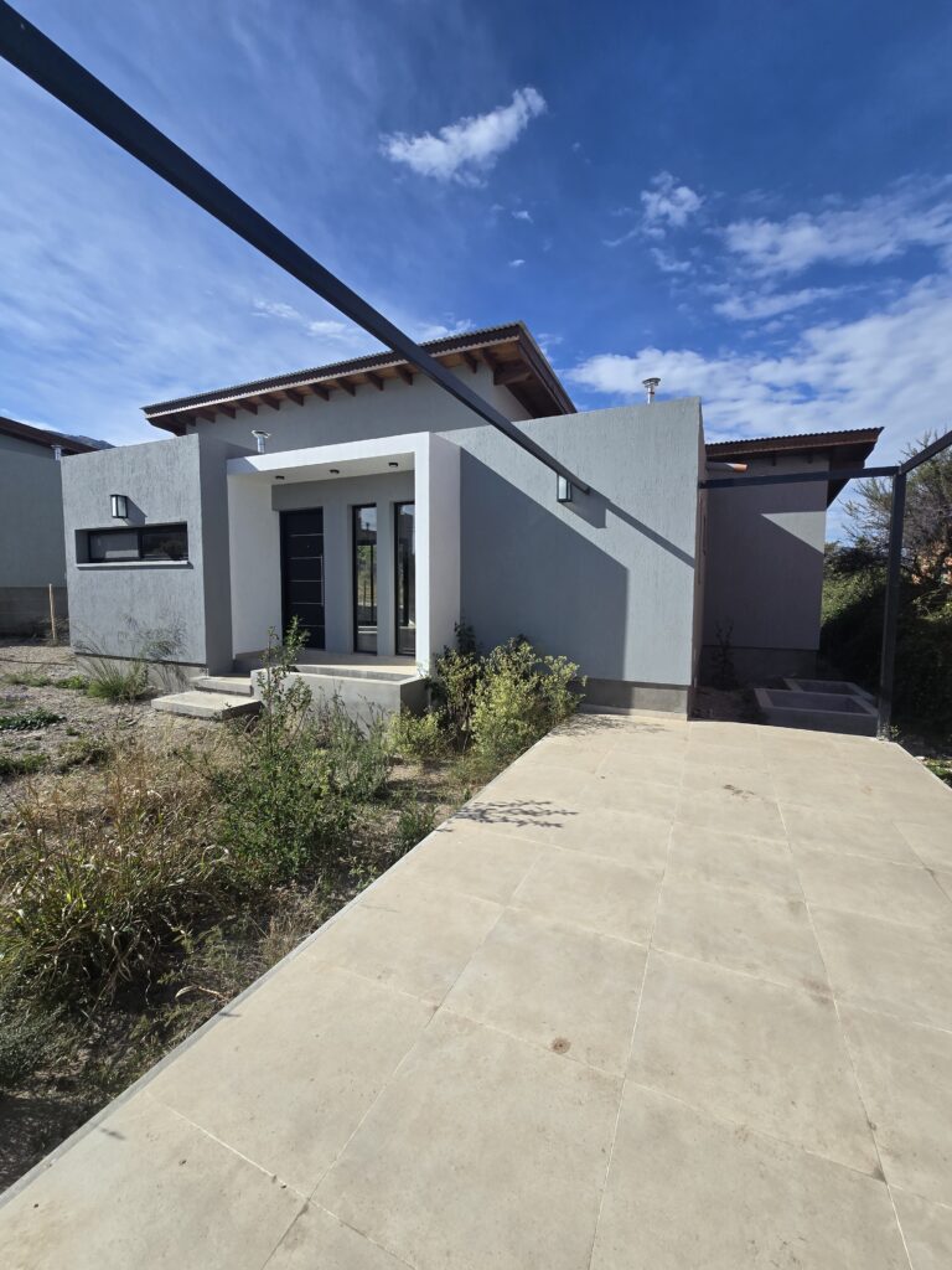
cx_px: 476
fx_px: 477
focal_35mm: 13
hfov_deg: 89.9
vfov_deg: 106.2
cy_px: 635
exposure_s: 1/2961
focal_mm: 2.2
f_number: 2.2
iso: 50
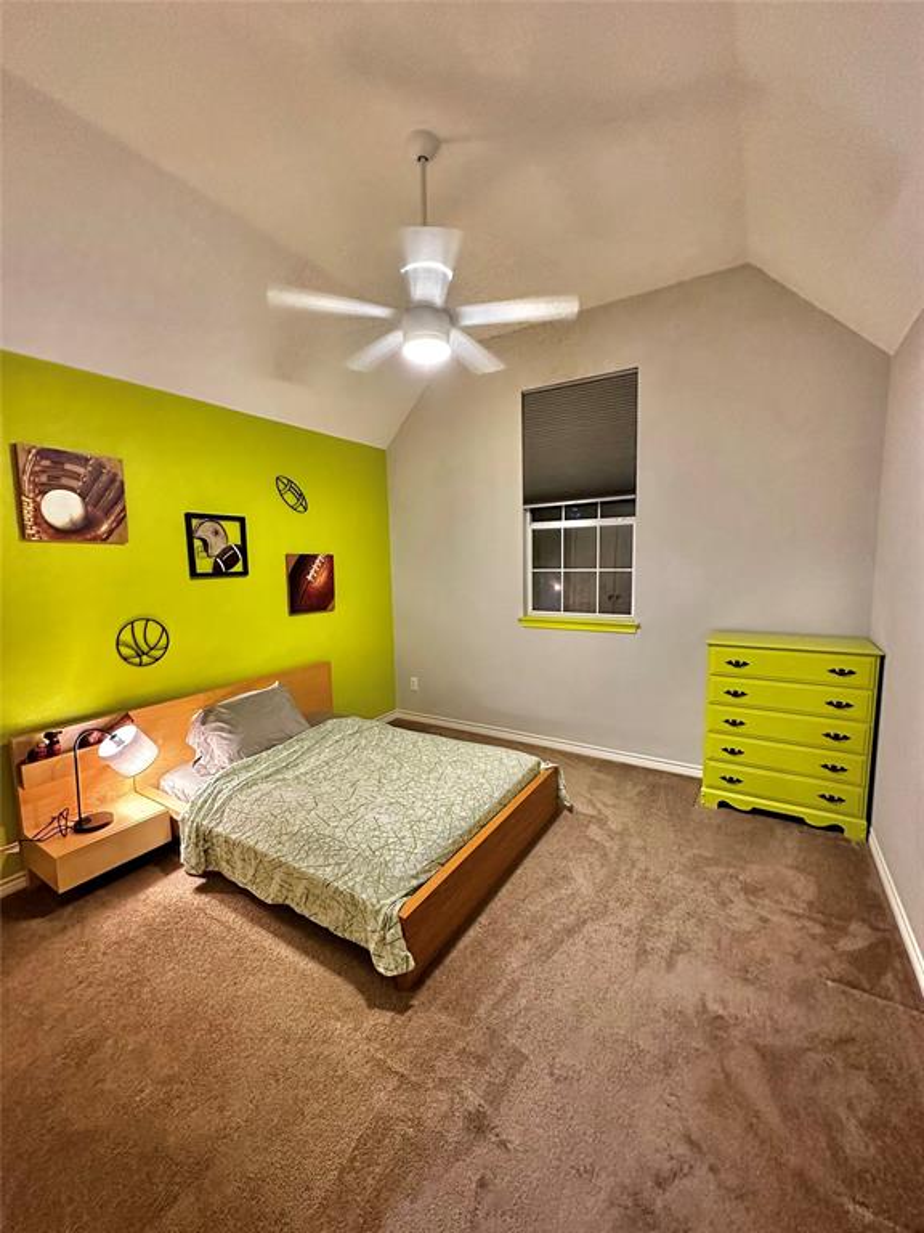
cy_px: 616
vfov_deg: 102.1
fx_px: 498
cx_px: 462
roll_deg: +0.0
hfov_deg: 85.7
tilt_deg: -6.3
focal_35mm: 14
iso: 640
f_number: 2.2
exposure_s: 1/60
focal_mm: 2.22
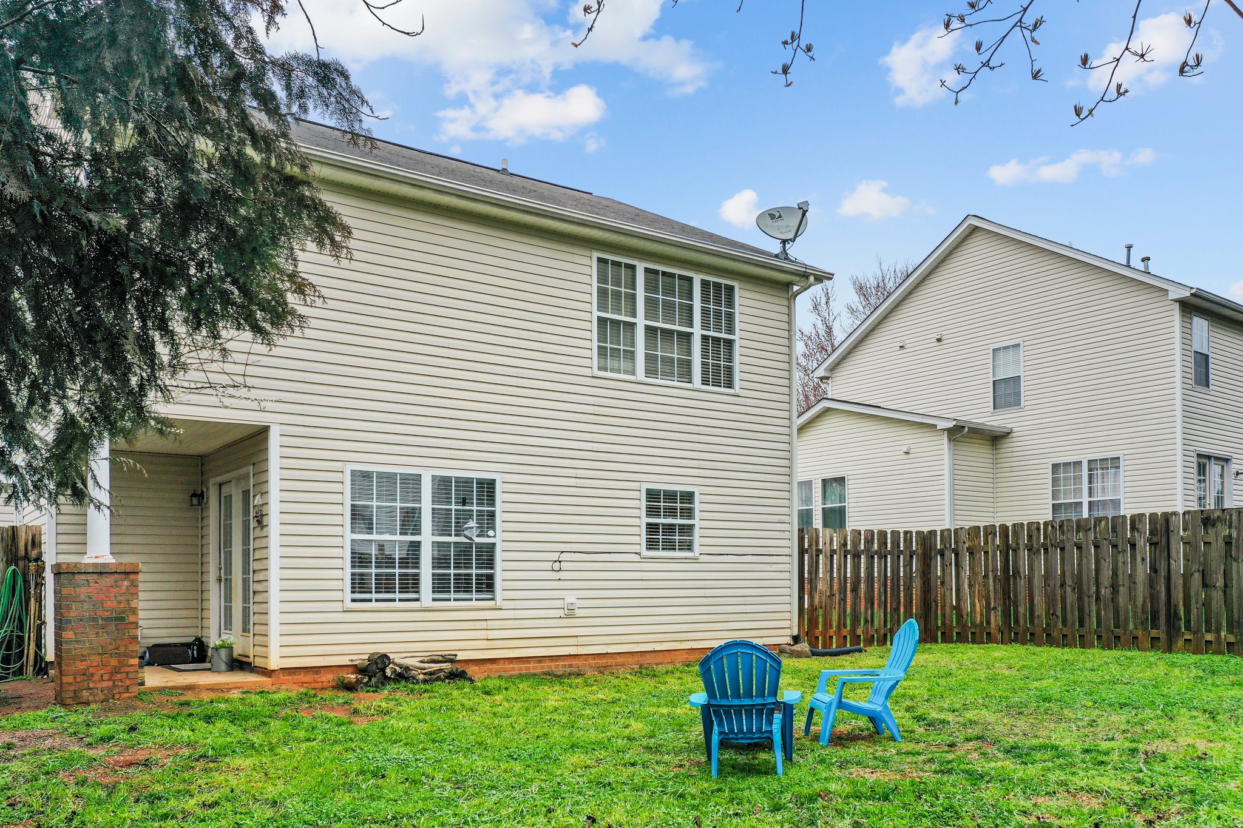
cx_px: 622
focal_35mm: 28
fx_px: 967
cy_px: 414
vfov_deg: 46.4
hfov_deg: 65.5
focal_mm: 10.26
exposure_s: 1/200
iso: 100
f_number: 4.5
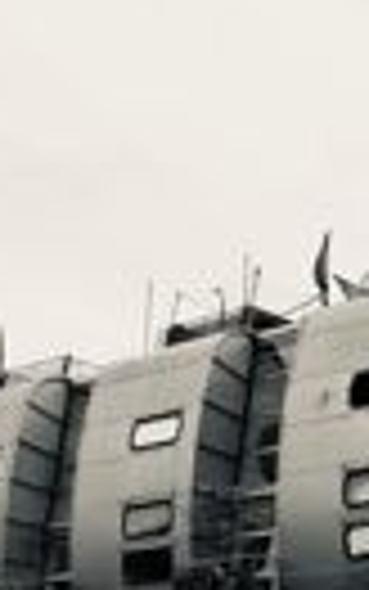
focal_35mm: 94
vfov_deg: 21.3
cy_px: 585
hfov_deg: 13.6
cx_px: 405
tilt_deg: +8.6
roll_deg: -2.0
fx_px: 1511
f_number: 2.2
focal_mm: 4.15
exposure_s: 1/124
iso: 25
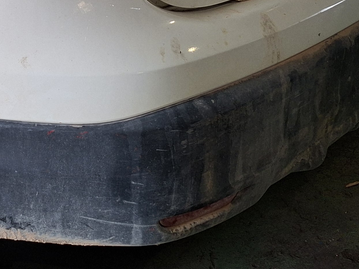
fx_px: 767
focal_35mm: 74
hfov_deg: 24.1
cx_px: -65
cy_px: -59
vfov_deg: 18.8
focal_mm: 5.54
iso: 80
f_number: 1.8
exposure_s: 1/100
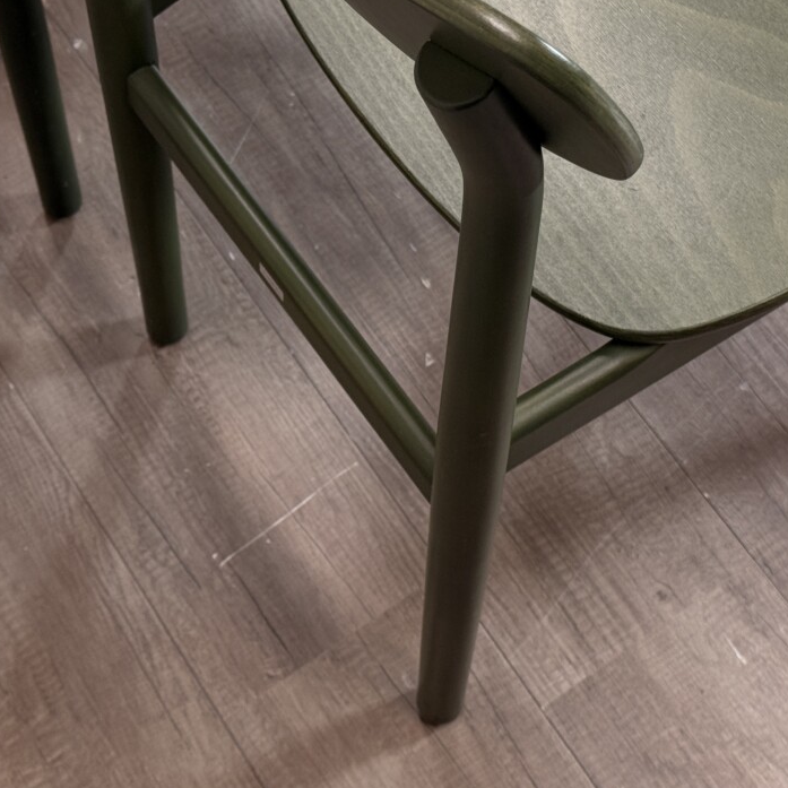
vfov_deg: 23.6
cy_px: 298
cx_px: 449
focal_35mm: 73
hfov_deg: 23.7
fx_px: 1880
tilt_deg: -64.1
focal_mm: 6.76
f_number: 1.78
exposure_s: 1/50
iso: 64
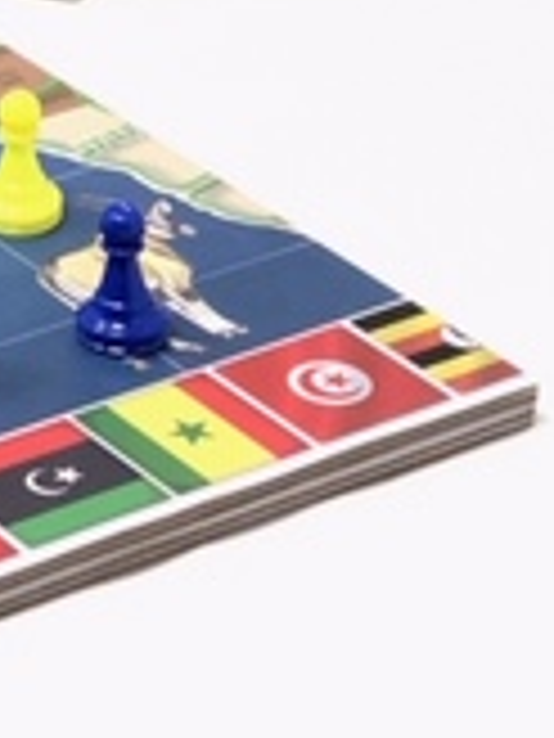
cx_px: -252
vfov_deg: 9.5
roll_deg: -0.1
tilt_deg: -20.0
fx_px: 4332
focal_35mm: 203
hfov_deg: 7.2
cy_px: -387
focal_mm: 6
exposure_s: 1/60
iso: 50
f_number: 2.4
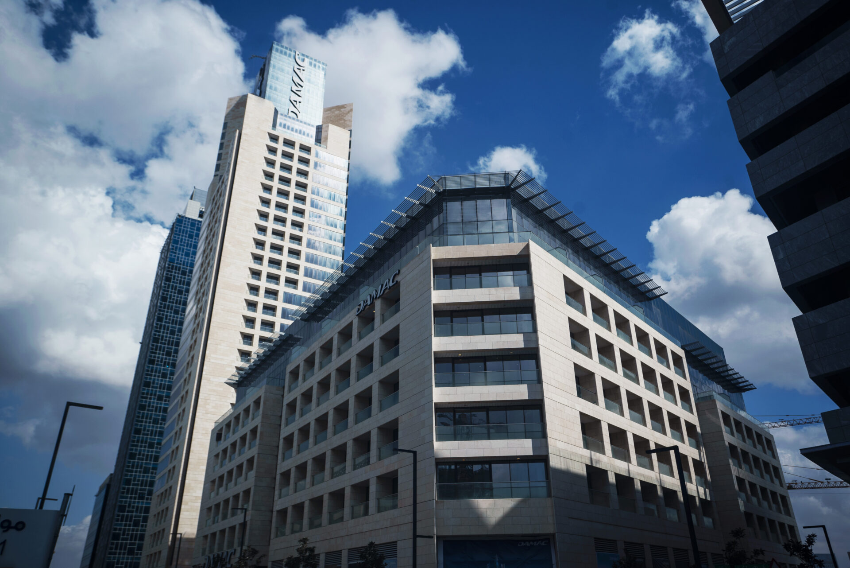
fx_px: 638
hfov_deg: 67.4
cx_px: 425
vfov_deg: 48.0
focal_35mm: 27
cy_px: 284
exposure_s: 1/125
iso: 100
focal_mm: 27
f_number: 5.6
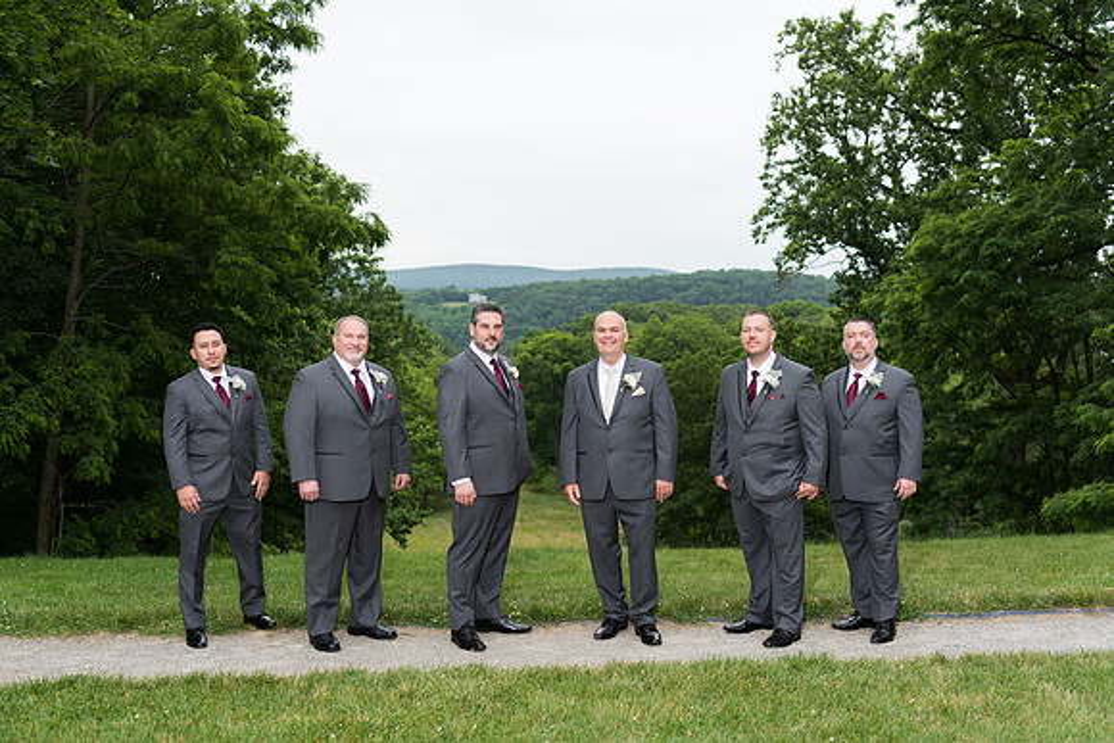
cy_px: 372
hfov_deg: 46.4
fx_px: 1300
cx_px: 557
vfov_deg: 31.9
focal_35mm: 42
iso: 64
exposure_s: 1/250
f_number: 2.8
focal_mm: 42
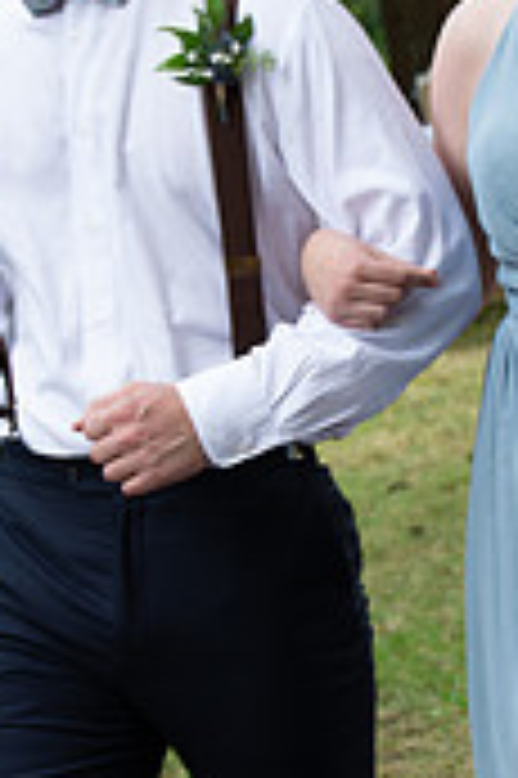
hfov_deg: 7.0
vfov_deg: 10.6
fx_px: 4217
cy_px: 486
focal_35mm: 195
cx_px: 320
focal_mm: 75
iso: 640
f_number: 5.6
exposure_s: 1/125
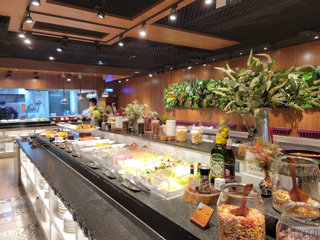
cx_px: 160
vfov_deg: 53.1
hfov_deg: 67.3
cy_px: 120
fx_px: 240
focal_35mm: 26
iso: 250
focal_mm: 5.4
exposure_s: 1/120
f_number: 1.8
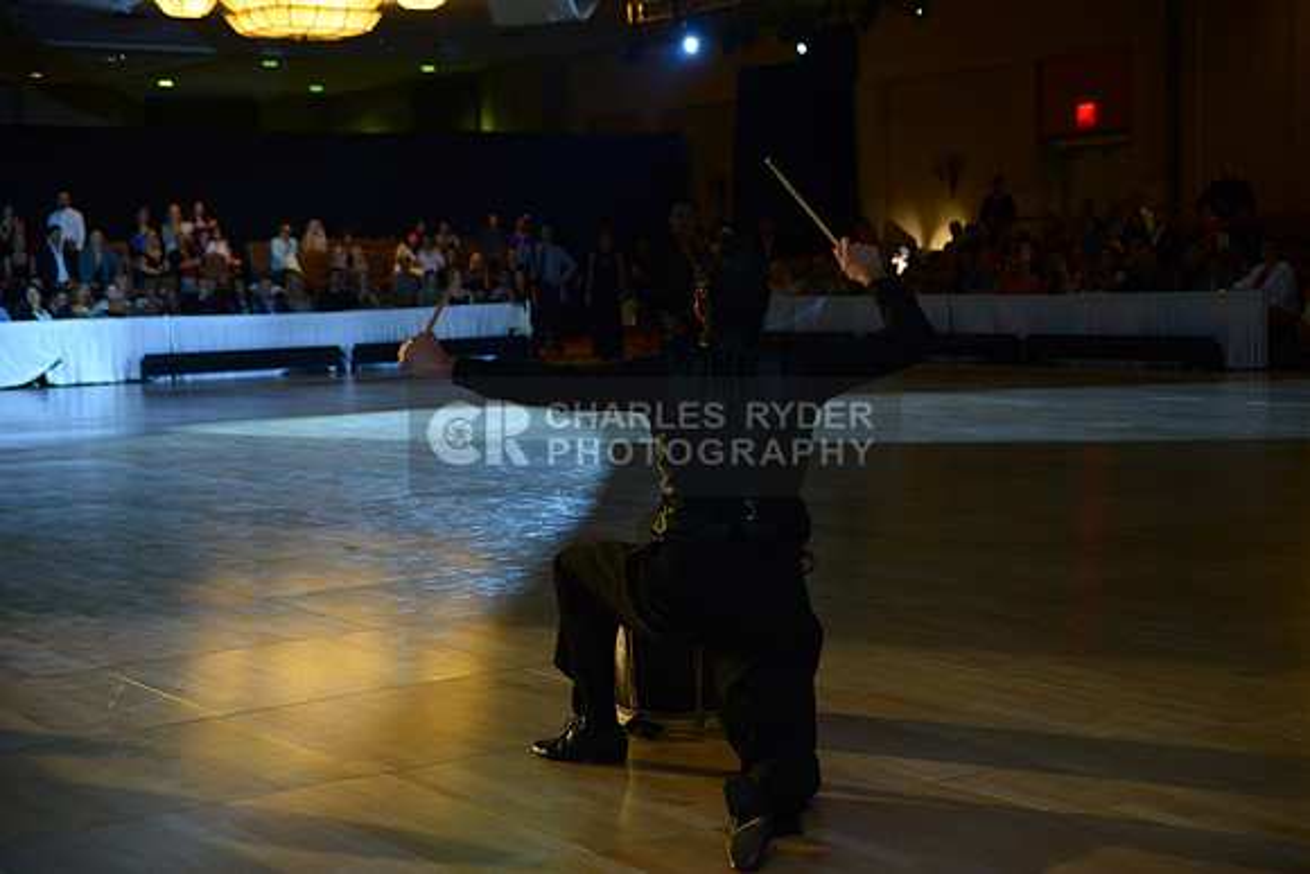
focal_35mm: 62
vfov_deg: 21.9
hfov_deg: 32.4
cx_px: 655
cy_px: 437
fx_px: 2257
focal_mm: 62
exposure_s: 1/60
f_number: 4.5
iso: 2000
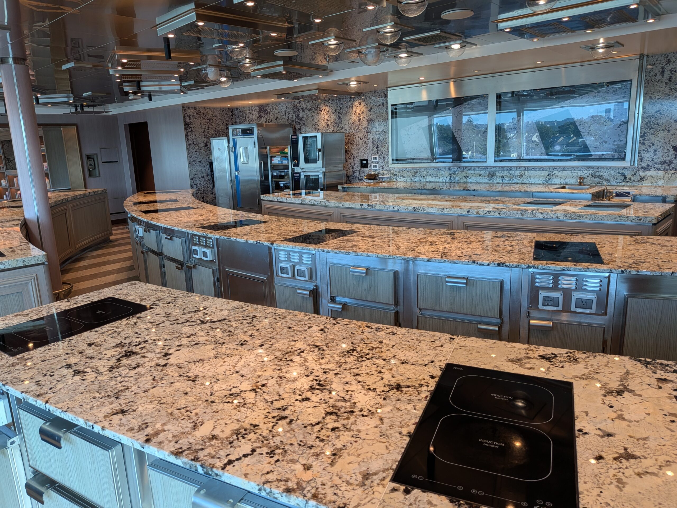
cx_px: 338
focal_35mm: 24
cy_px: 254
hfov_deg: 71.6
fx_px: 469
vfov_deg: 56.8
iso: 43
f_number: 1.7
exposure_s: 1/120
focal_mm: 4.53
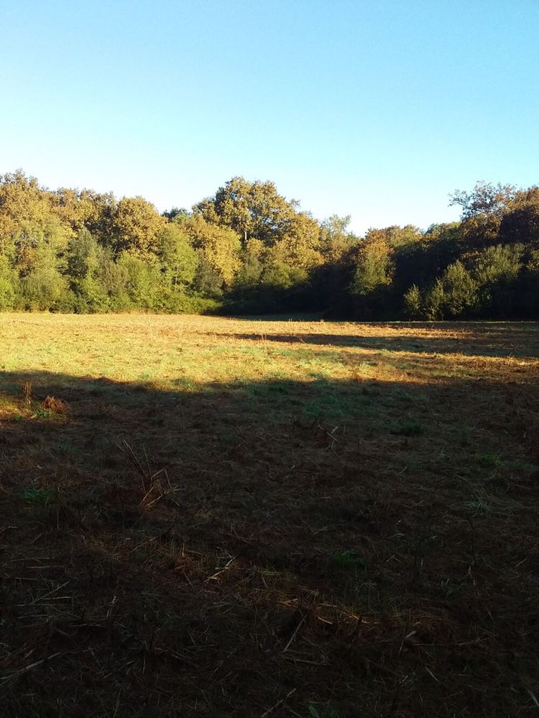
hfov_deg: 45.4
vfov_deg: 58.3
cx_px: 270
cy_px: 359
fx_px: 643
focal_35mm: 31
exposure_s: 1/383
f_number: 2.2
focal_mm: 3.3
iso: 40
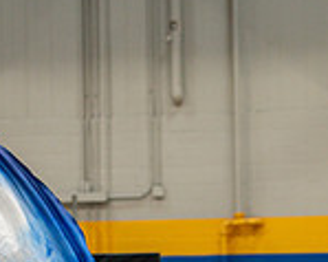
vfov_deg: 6.2
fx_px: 2367
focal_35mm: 244
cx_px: 233
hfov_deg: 7.9
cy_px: 467
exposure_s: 1/500
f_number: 4
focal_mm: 86
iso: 3600
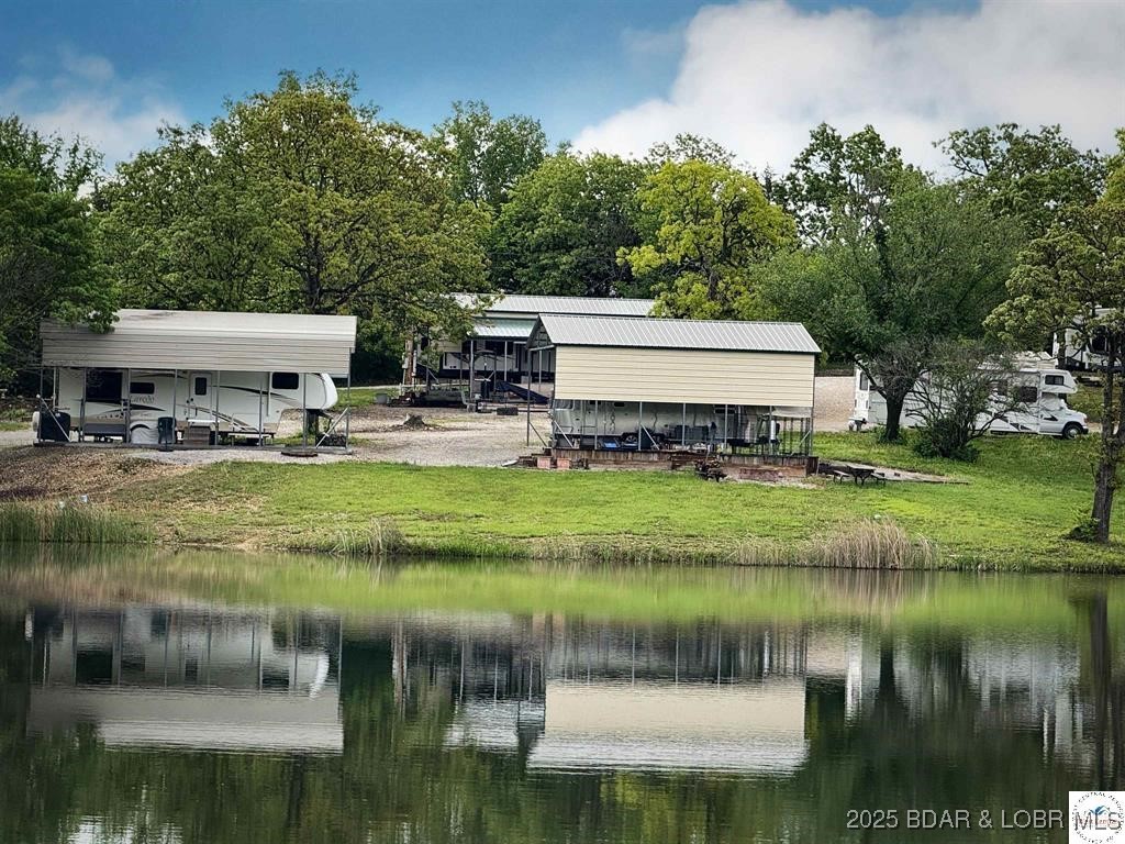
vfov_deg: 12.3
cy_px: 422
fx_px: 3900
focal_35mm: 120
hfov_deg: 16.4
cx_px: 562
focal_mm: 15.66
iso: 64
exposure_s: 1/385
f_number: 2.8
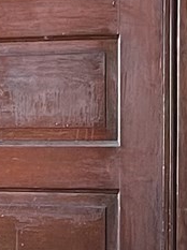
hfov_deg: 6.5
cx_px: 37
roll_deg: -0.3
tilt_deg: -3.6
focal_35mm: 229
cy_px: 198
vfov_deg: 8.6
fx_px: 1654
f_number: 1.6
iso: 200
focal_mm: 5.1
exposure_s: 1/60
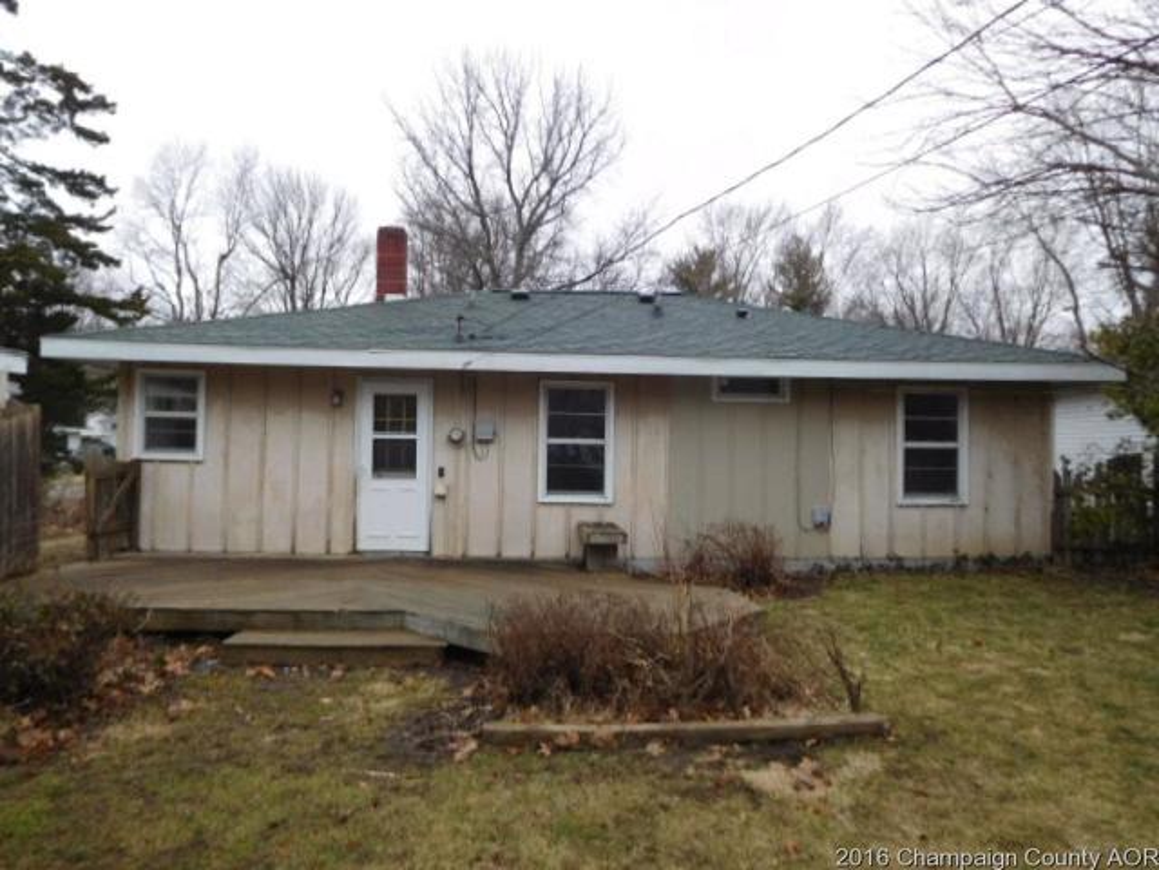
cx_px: 580
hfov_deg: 69.4
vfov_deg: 54.9
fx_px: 837
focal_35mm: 25
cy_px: 435
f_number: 3.4
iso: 125
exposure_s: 1/200
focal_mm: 4.5
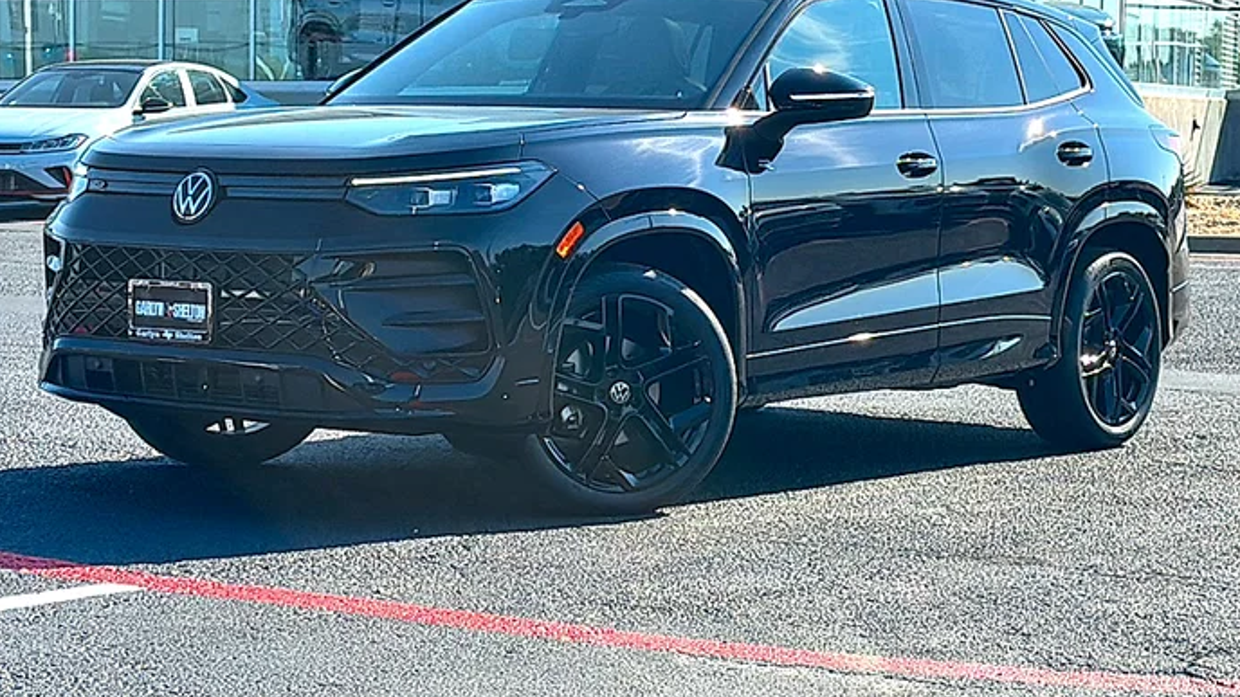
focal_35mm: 72
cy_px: 230
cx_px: 622
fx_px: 2367
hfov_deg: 29.4
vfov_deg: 16.7
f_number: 1.78
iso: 80
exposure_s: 1/2985
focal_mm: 6.86
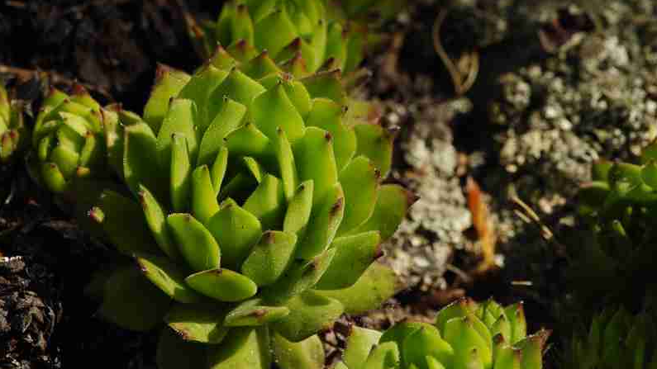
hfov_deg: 16.0
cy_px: 161
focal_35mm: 135
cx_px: 328
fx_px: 2343
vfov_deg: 9.0
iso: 100
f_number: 11
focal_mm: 85
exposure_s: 1/125
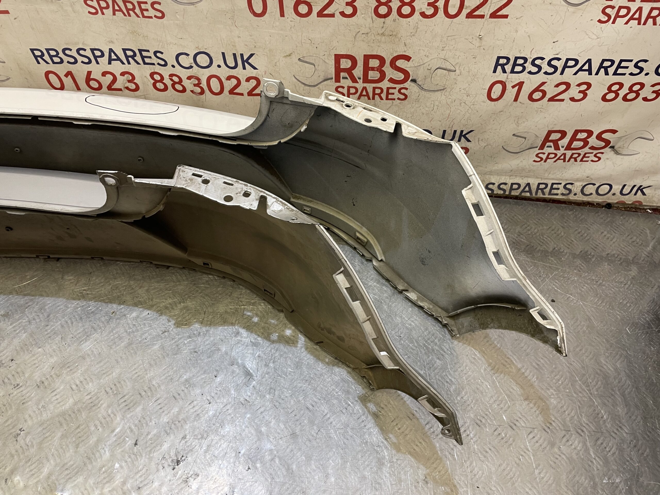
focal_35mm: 26
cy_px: 248
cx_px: 330
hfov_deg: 67.3
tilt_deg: -56.0
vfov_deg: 53.1
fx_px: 496
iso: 80
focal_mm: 4.2
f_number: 1.6
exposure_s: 1/50
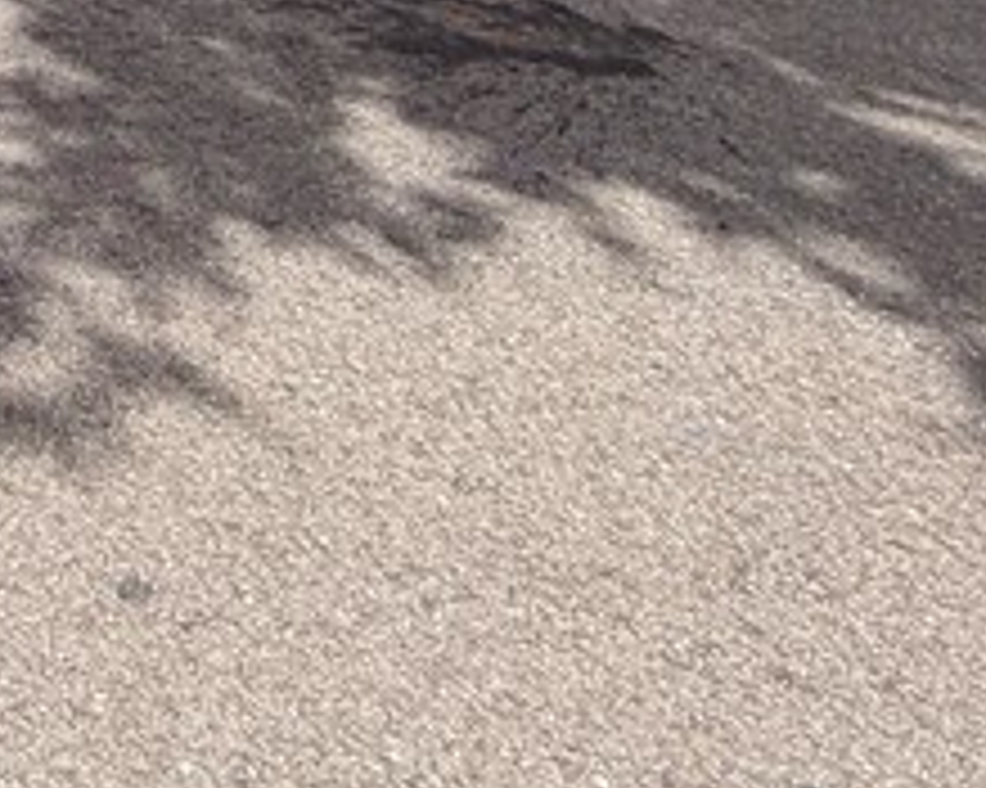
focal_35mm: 64
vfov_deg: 16.6
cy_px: -874
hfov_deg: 20.0
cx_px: -851
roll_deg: +1.1
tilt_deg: +3.4
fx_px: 1867
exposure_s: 1/779
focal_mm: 2.22
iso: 25
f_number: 2.2
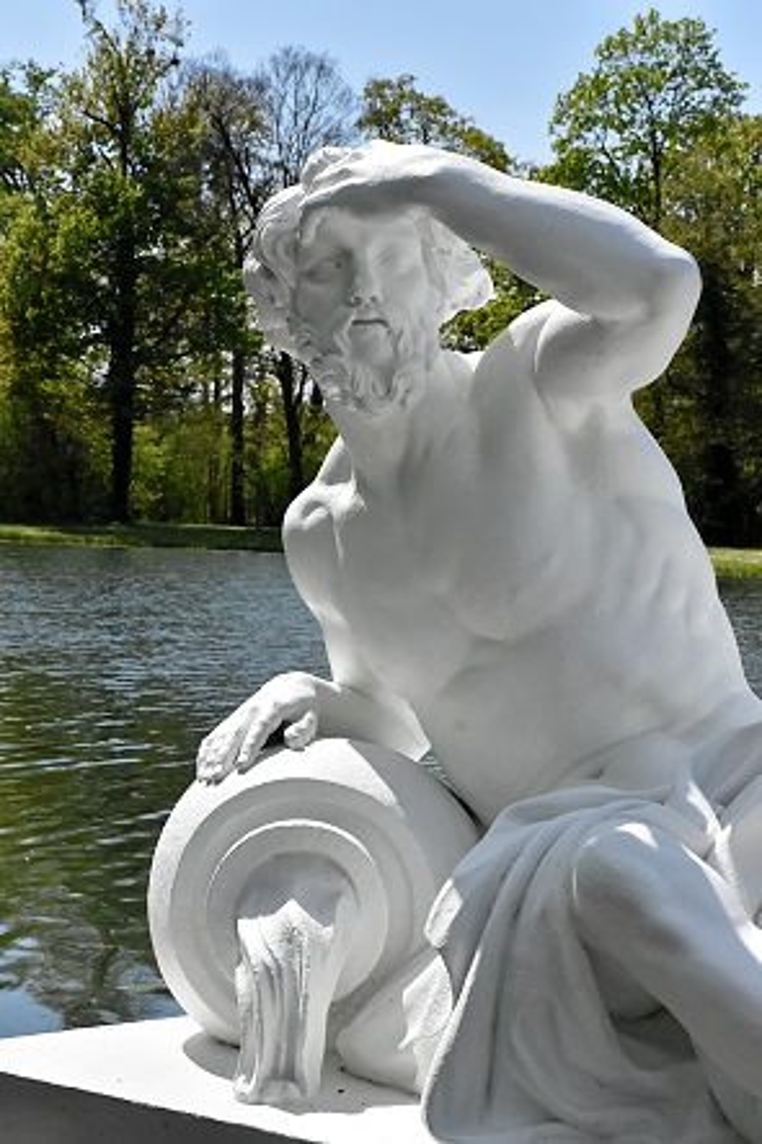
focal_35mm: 84
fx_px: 2669
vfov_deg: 24.2
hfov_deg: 16.2
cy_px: 572
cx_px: 381
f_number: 10
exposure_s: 1/8000
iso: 2200
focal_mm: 56
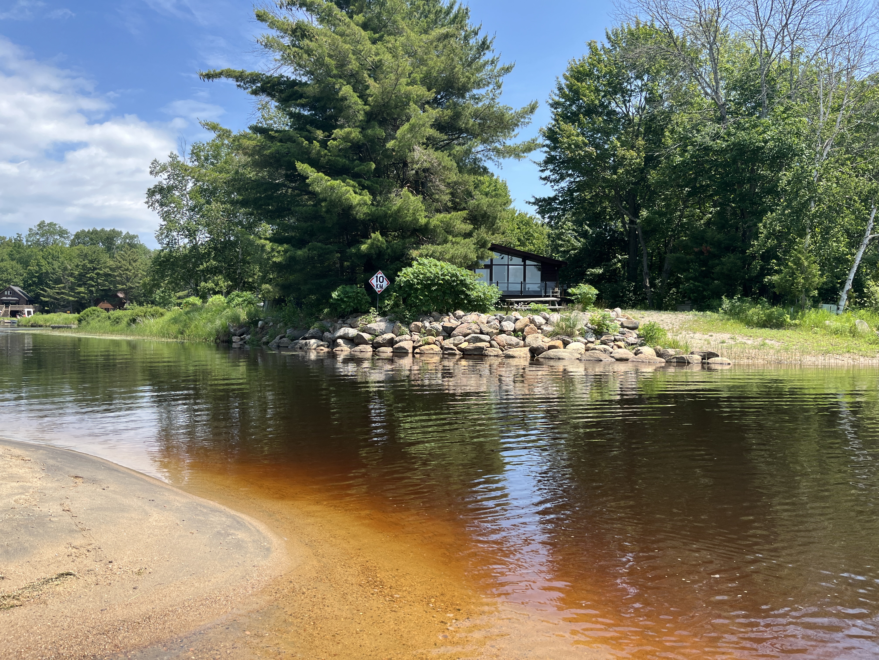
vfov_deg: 53.1
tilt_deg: -0.3
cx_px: 440
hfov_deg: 67.3
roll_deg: -2.0
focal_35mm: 26
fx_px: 660
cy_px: 330
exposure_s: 1/1252
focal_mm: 5.1
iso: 50
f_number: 1.6
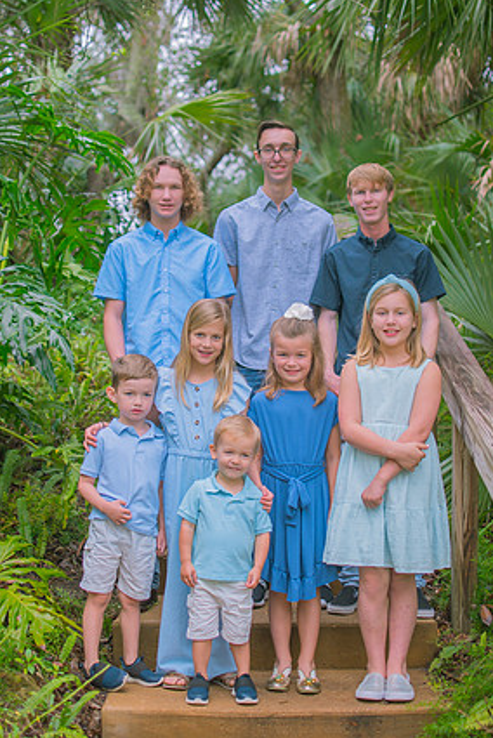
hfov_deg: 24.7
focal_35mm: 55
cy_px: 366
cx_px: 240
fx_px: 1128
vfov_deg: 36.2
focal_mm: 35
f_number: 2.2
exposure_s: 1/400
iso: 100
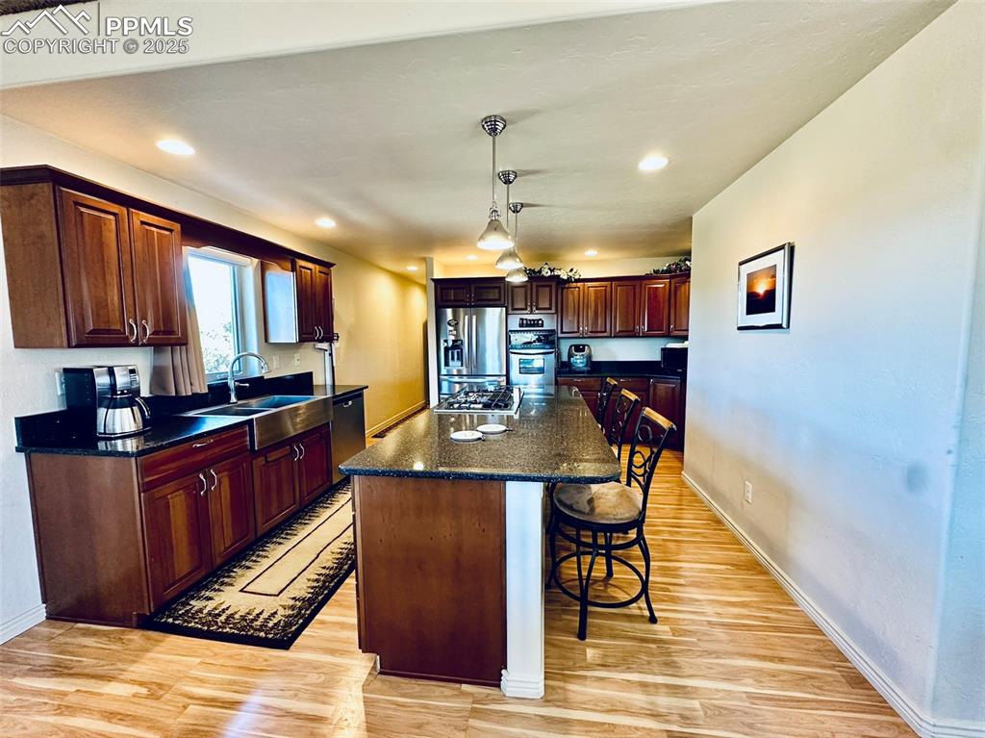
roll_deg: +0.4
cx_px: 492
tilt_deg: -3.7
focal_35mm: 14
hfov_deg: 102.1
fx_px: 398
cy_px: 369
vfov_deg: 85.6
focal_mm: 2.22
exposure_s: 1/60
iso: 250
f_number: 2.2
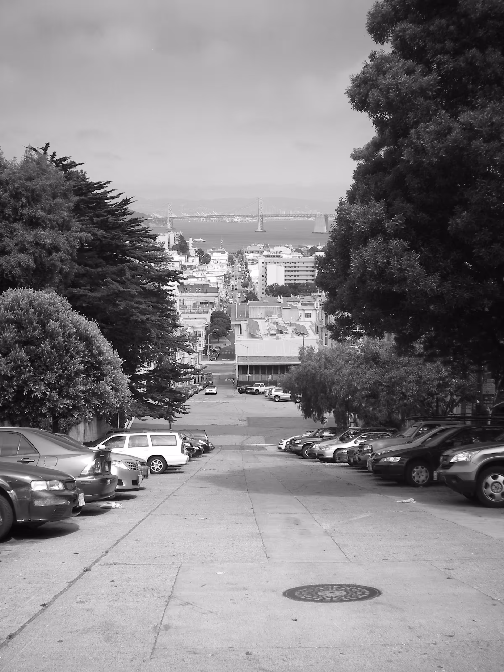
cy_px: 336
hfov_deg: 37.7
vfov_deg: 49.0
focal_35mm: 38
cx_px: 252
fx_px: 738
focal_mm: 6.3
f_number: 4.6
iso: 64
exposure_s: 1/400
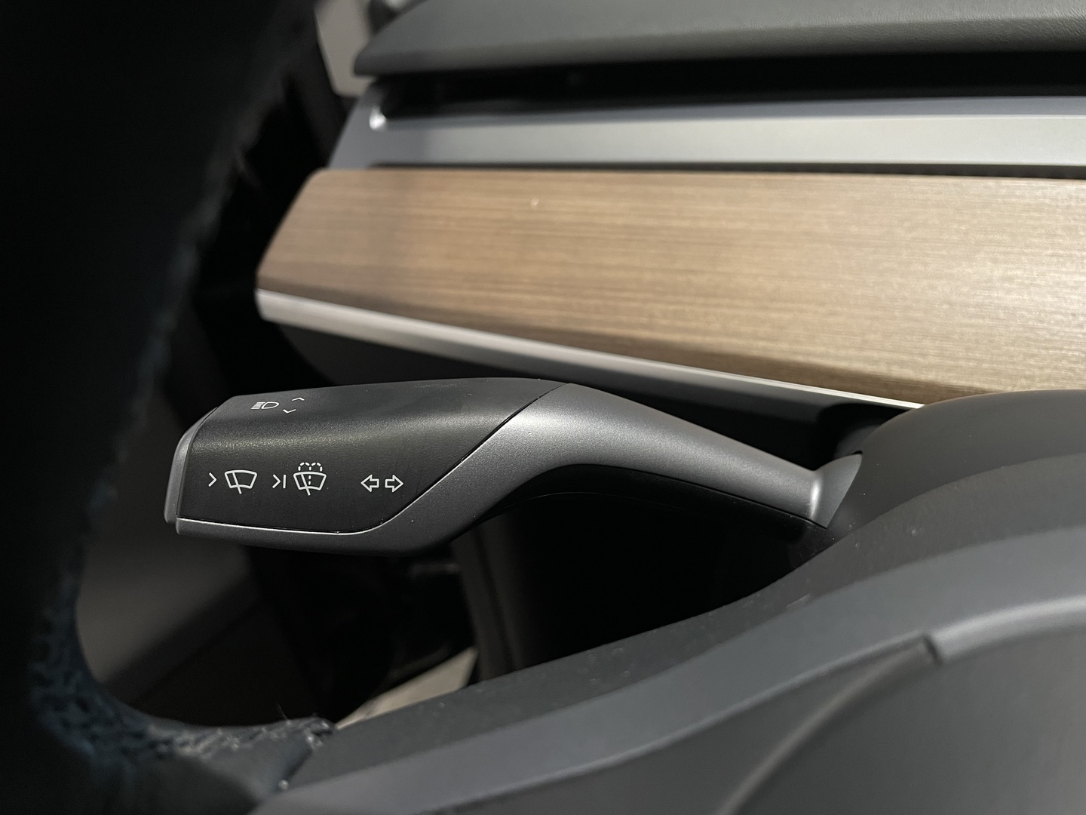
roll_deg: +10.3
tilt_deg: -38.4
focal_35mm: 26
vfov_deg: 53.1
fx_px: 816
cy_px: 408
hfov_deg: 67.3
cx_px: 543
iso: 160
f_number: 1.6
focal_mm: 4.2
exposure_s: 1/50
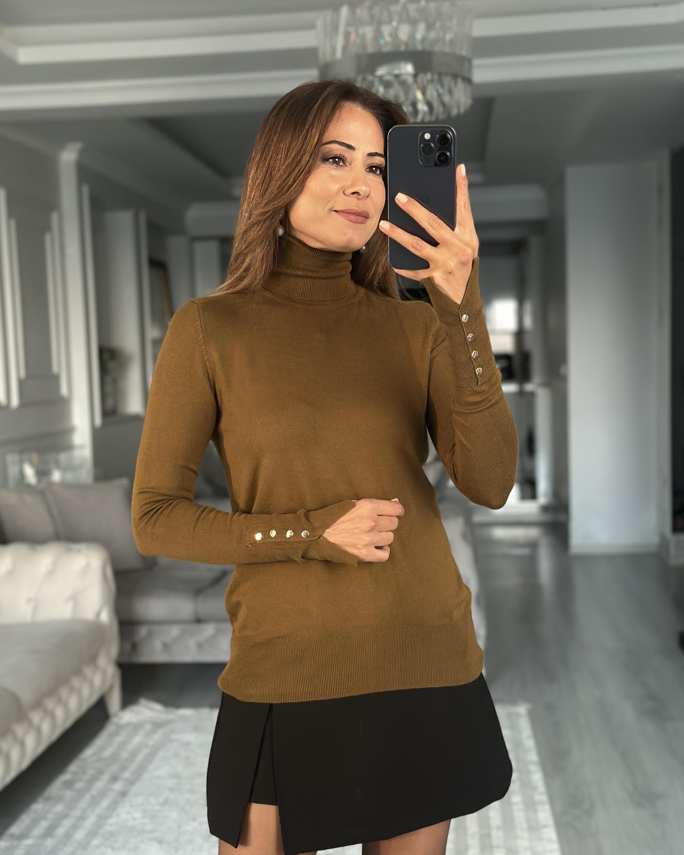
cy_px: 444
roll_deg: +3.3
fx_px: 1291
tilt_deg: -20.4
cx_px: 338
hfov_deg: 29.7
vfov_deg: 36.7
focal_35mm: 51
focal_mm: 6.86
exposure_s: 1/60
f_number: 1.78
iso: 250
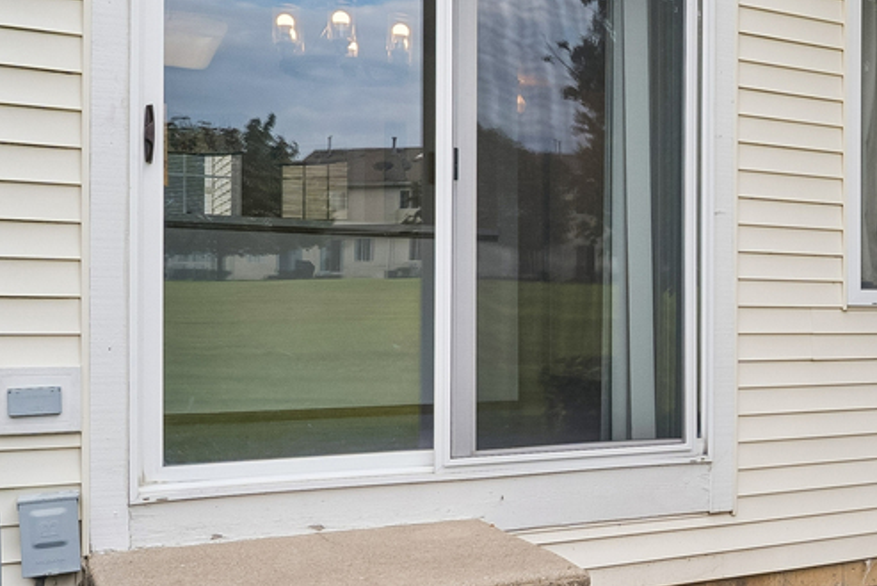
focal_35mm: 46
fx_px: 1121
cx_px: 923
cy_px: 289
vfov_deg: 29.3
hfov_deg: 37.1
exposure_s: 1/320
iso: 640
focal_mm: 14
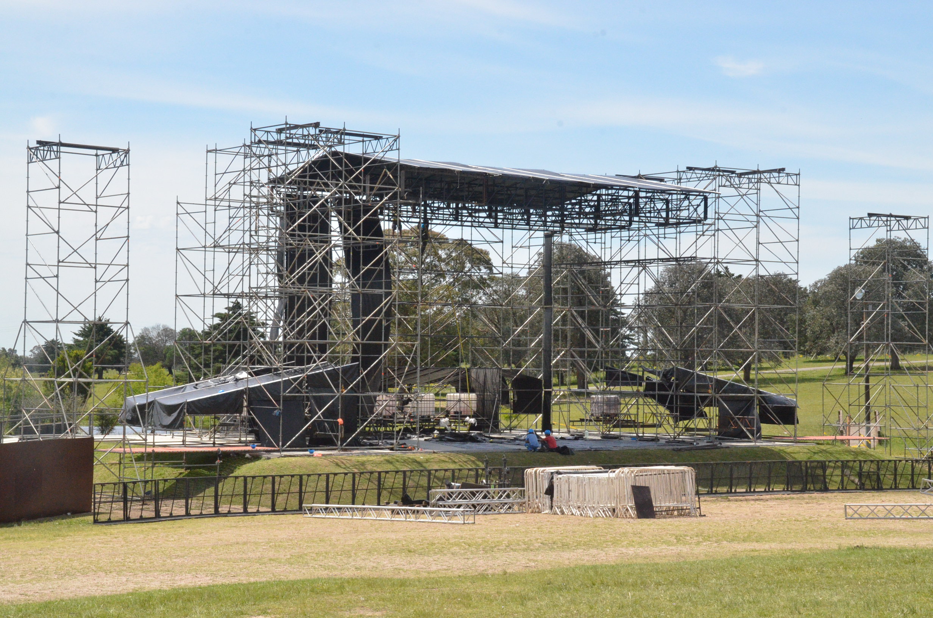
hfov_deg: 28.1
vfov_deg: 18.8
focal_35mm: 72
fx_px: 1862
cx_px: 466
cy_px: 309
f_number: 20
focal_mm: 48
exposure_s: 1/1600
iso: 3200
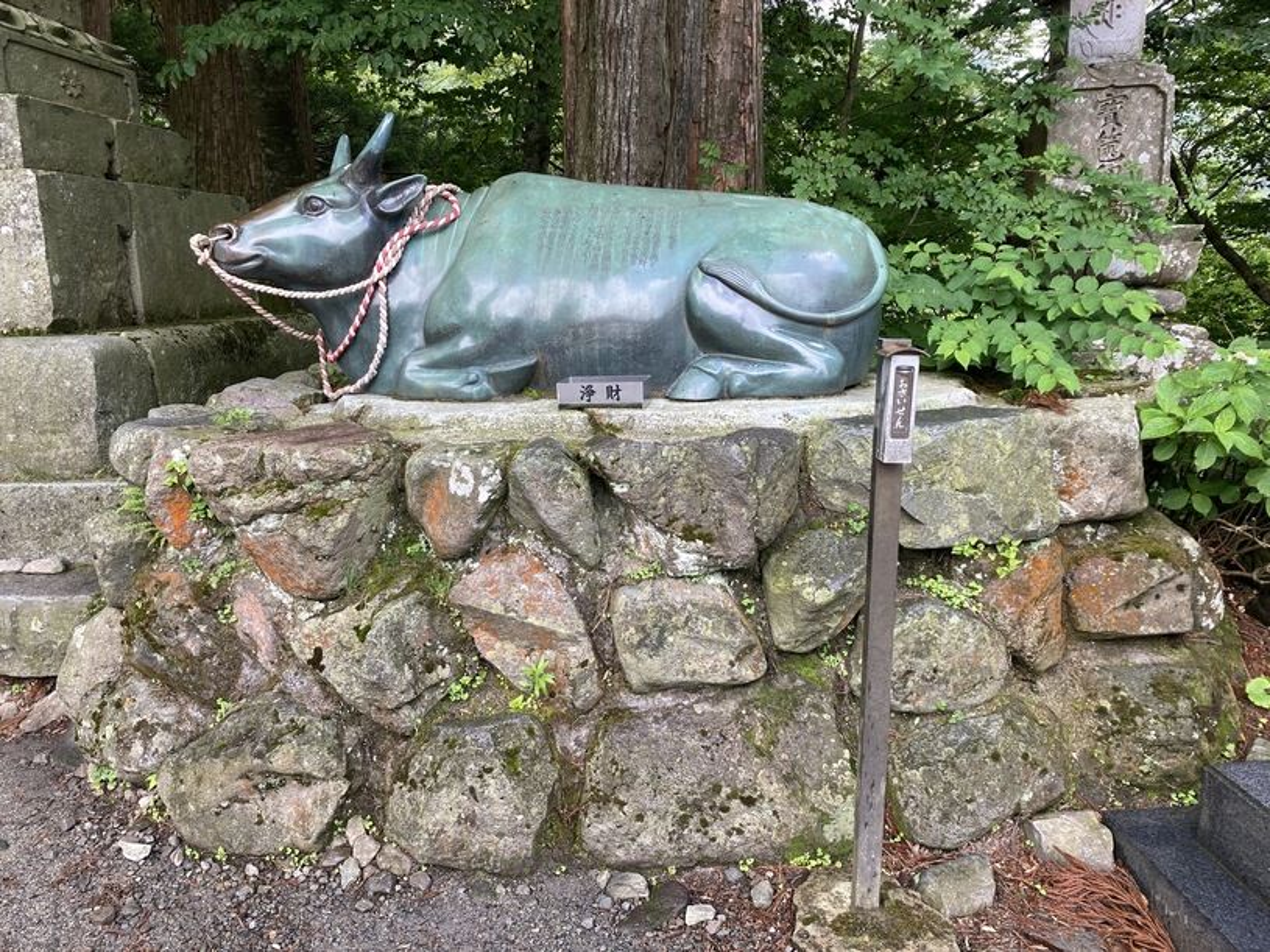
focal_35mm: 28
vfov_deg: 49.7
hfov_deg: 63.5
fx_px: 1027
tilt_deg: -10.9
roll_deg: +2.2
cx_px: 635
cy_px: 476
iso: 32
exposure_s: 1/121
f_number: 1.8
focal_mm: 3.99
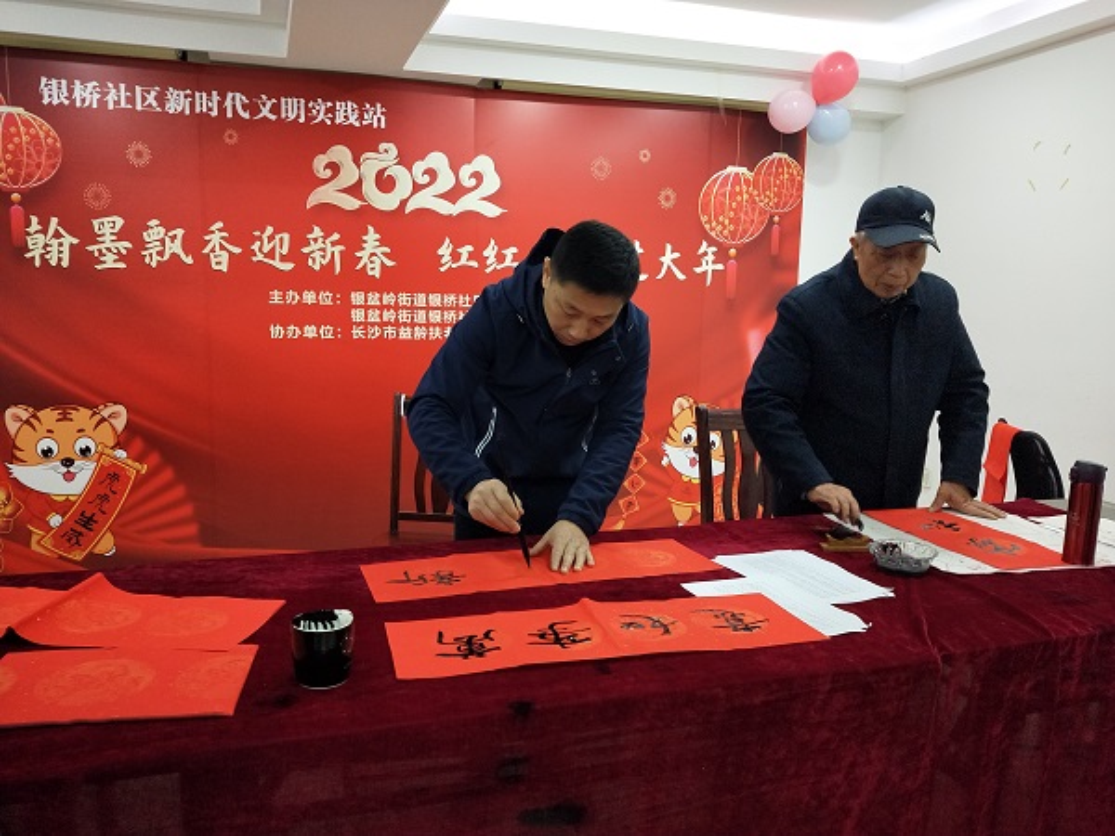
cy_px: 418
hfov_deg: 73.9
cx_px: 558
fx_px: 741
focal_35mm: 23
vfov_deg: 58.9
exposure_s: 1/33
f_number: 1.7
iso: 302
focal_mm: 3.99
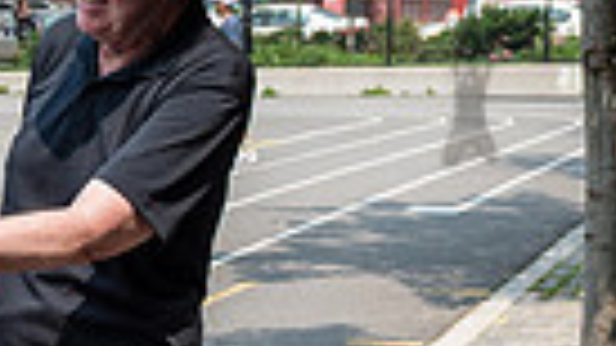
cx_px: -77
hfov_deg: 18.3
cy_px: 304
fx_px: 1829
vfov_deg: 10.8
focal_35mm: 112
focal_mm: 24
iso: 200
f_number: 4.5
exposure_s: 1/1000
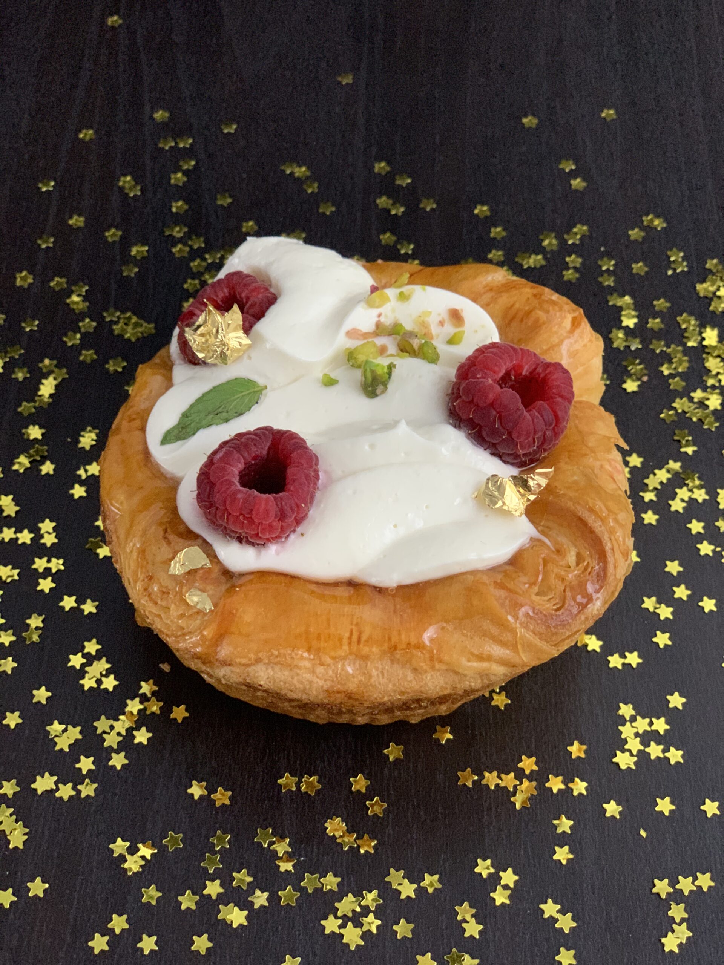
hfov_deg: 28.0
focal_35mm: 52
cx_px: 362
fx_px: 1450
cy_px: 482
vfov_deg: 36.8
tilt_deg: -55.0
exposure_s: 1/50
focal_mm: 6
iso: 320
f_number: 2.4
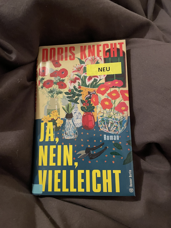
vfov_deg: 67.3
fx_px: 171
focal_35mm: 26
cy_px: 114
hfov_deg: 53.1
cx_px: 86
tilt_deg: -74.9
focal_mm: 4.2
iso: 640
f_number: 1.6
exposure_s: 1/25
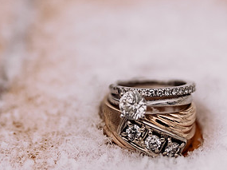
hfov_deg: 13.9
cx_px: 53
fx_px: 930
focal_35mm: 142
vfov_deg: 10.2
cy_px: -57
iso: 160
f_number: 2.2
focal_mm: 35
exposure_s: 1/640
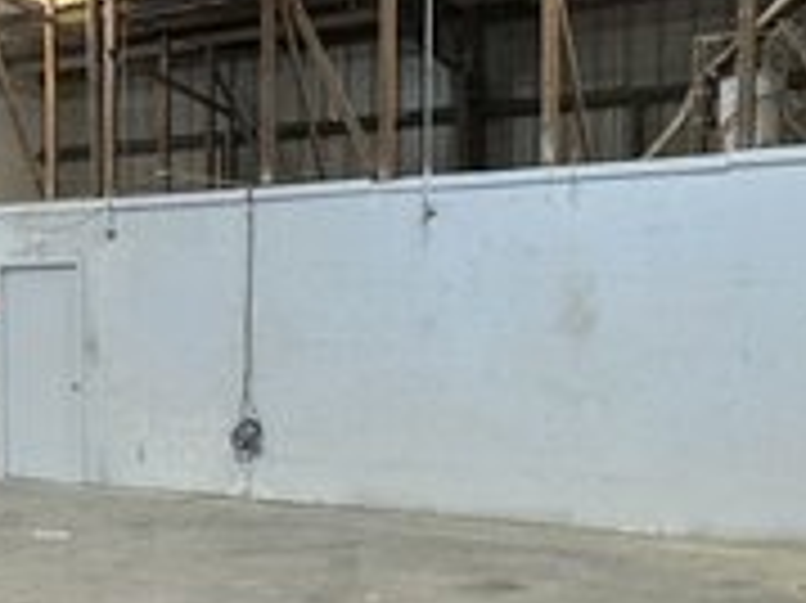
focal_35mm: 60
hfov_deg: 28.8
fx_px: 1396
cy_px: 369
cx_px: -104
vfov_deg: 24.3
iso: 250
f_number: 2.2
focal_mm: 2.22
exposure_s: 1/60
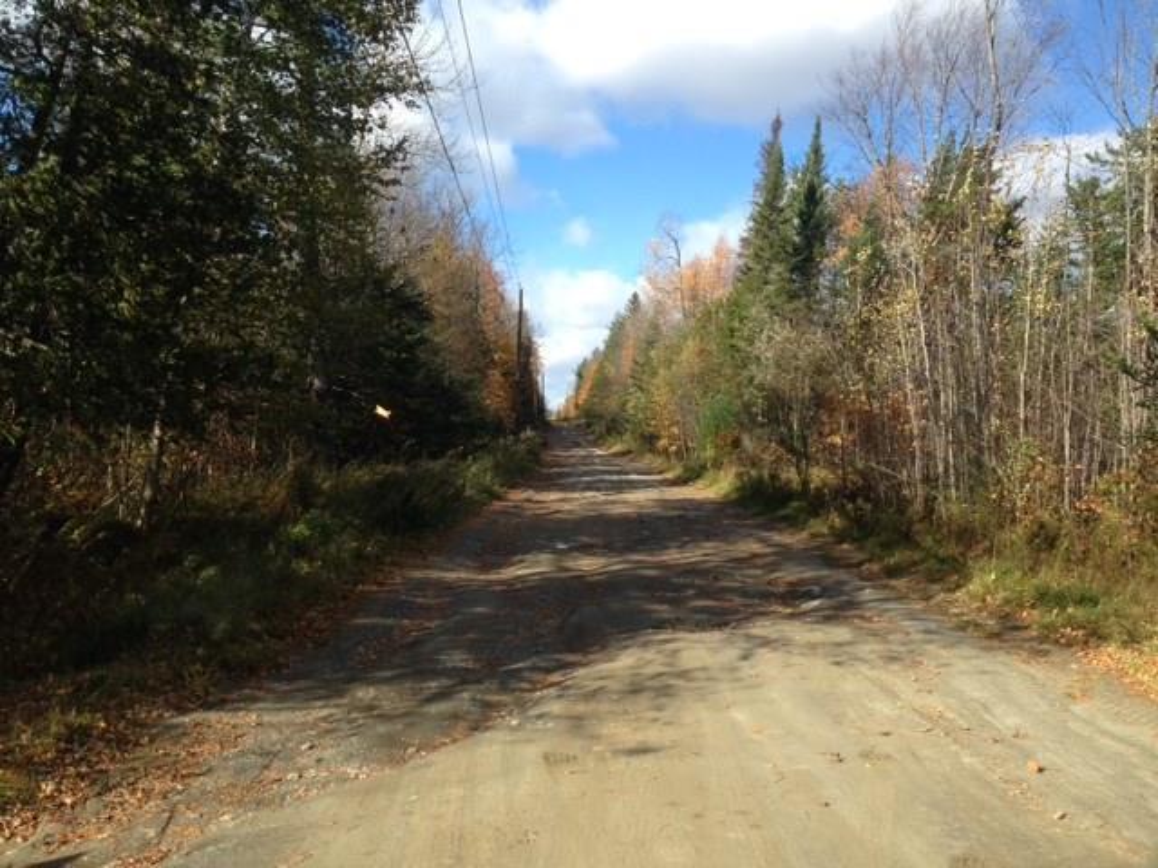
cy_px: 434
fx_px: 1104
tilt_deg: +1.4
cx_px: 579
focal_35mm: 33
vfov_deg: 42.9
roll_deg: -2.5
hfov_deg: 55.4
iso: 50
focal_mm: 4.12
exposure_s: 1/821
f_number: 2.4
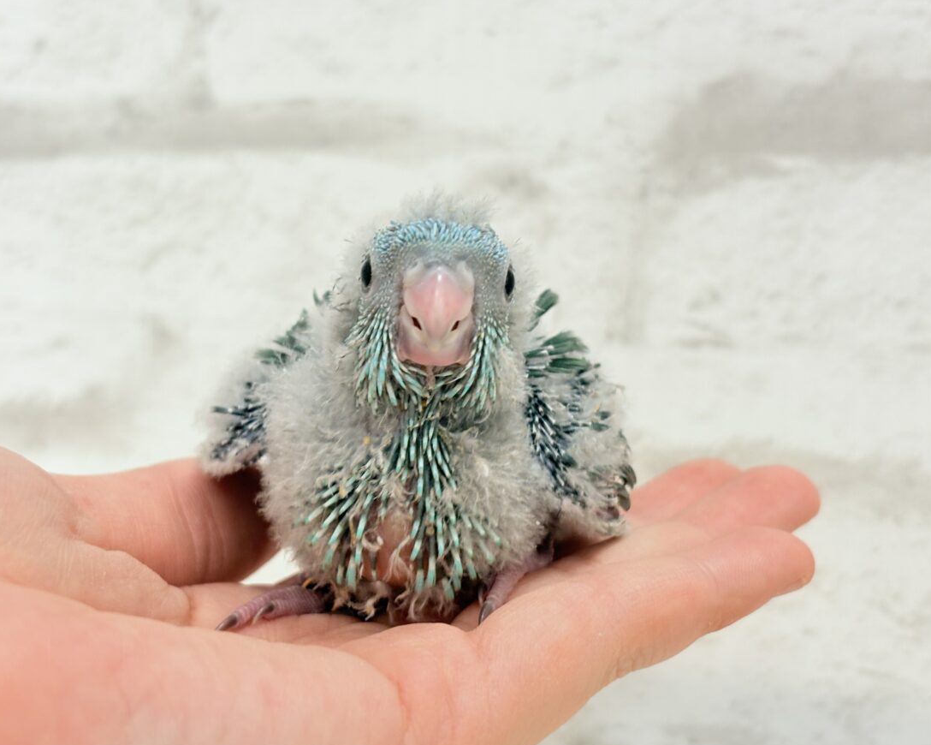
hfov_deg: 33.6
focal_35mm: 56
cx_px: 442
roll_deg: -0.9
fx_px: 1543
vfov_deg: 27.1
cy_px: 369
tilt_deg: -3.5
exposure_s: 1/50
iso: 40
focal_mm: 5.96
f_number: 1.6
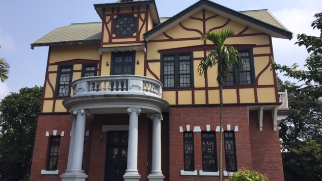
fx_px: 273
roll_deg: -1.6
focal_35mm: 32
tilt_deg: +16.7
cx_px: 159
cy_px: 99
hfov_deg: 61.0
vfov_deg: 36.6
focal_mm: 4.15
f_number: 2.2
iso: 32
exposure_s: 1/1799
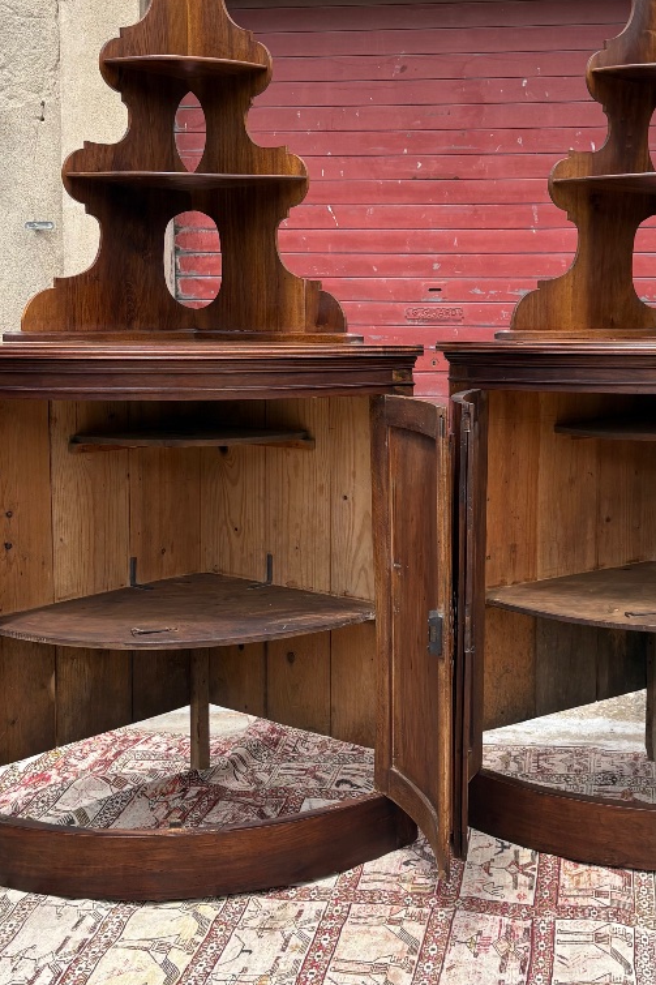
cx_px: 438
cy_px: 416
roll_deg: -0.3
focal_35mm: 43
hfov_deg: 30.9
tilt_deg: -4.4
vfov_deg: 45.3
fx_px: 1176
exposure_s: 1/1517
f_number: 1.6
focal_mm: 5.96
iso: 50
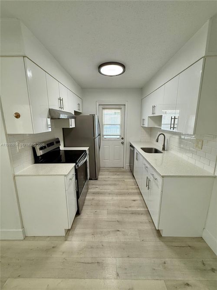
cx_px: 108
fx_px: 117
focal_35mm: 14
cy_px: 145
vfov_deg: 102.1
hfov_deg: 85.7
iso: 200
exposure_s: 1/120
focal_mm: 2.22
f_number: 2.2
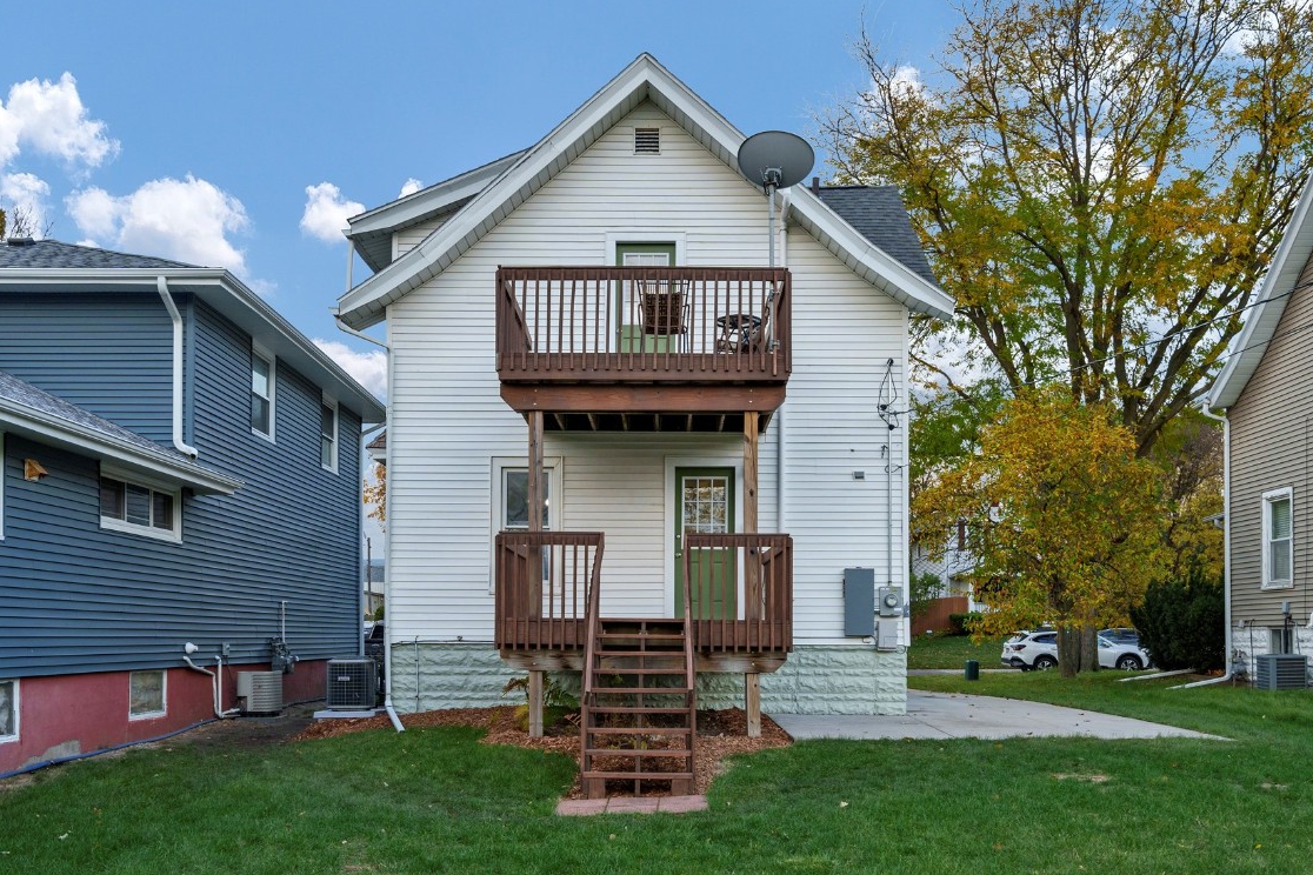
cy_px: 429
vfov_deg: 41.1
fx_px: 1167
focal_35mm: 32
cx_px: 653
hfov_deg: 58.7
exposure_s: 1/160
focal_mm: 31
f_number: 10
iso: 800
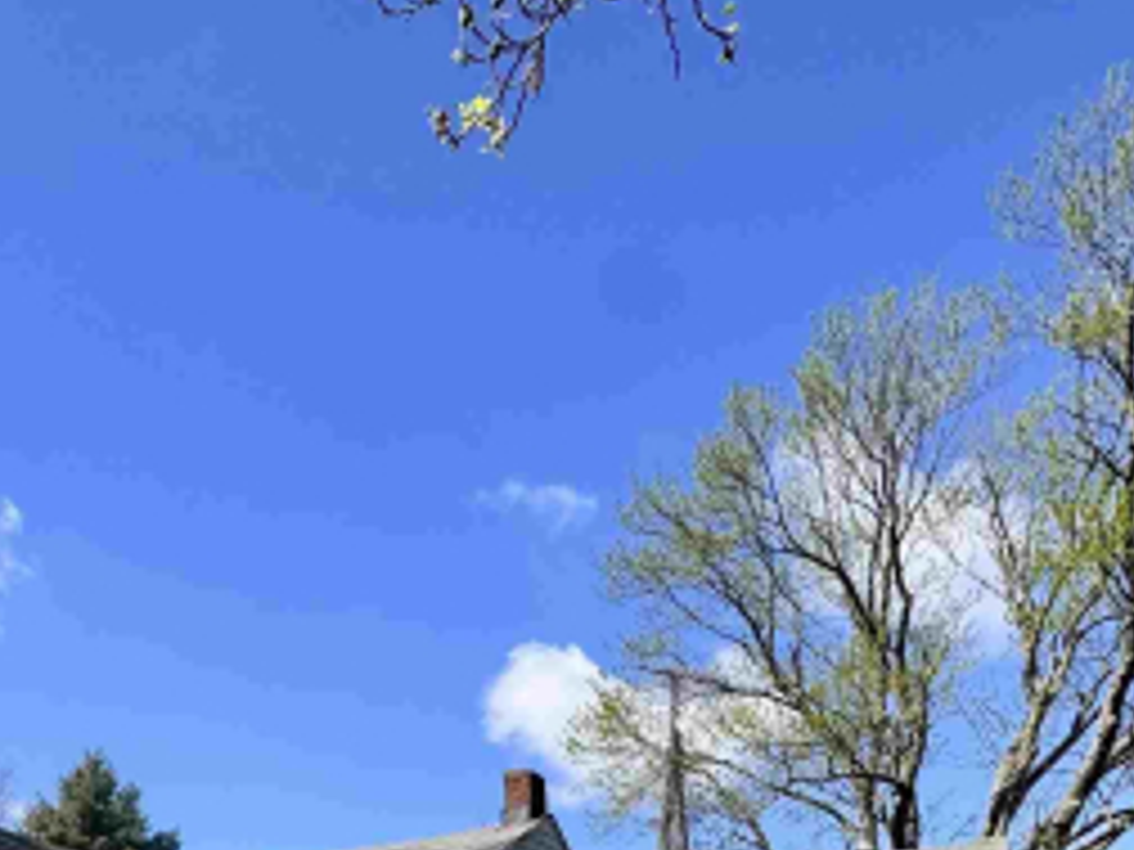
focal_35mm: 37
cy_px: 1066
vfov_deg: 31.2
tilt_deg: +3.6
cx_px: 232
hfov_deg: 47.5
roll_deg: -0.1
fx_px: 1212
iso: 50
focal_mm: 2.22
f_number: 2.2
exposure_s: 1/1395
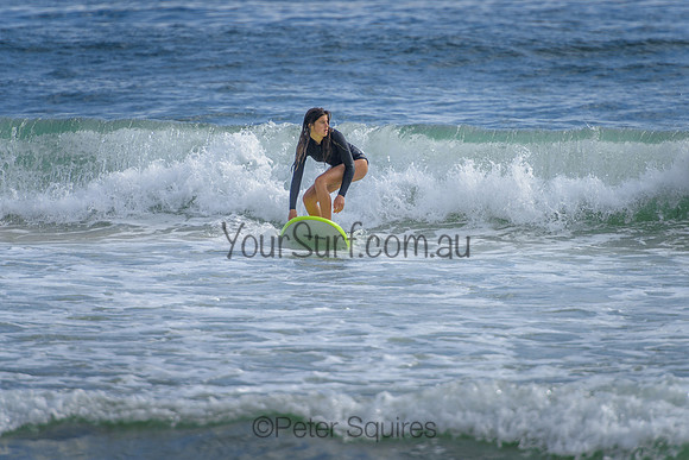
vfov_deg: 2.8
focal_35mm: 490
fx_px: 9386
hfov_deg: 4.2
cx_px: 382
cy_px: 187
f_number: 5.6
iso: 160
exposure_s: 1/1600
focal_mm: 400
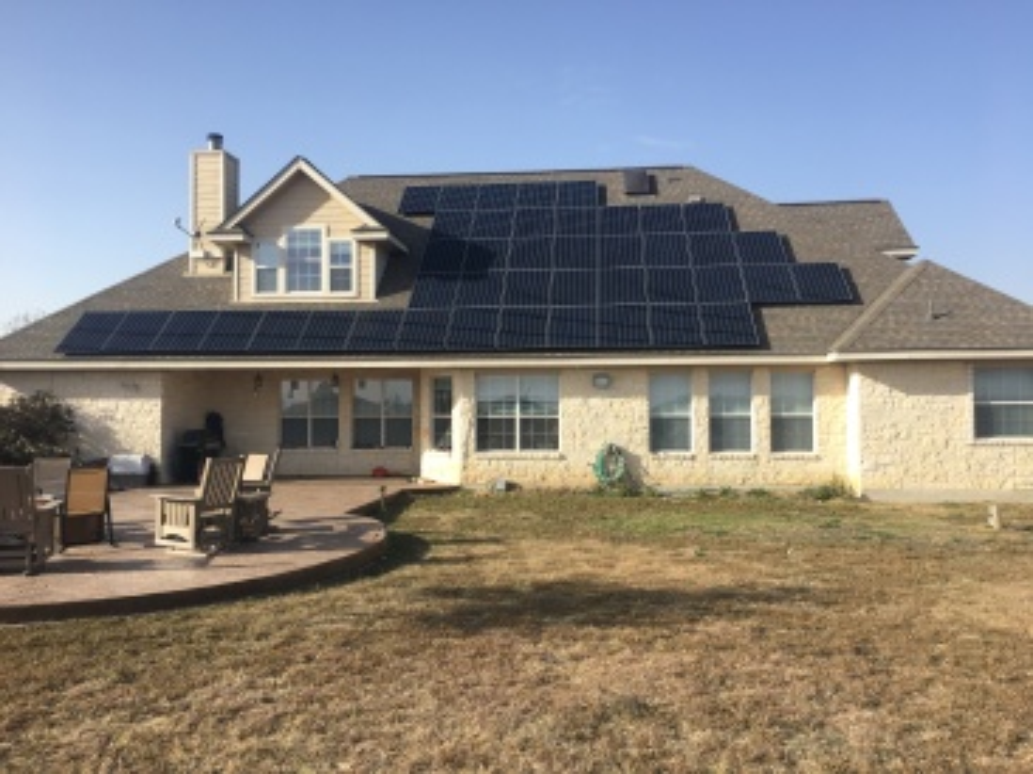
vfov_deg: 48.2
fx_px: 865
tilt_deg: +3.2
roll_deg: +1.3
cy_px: 387
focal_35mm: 29
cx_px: 516
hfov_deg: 61.7
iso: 25
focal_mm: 4.15
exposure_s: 1/874
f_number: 2.2
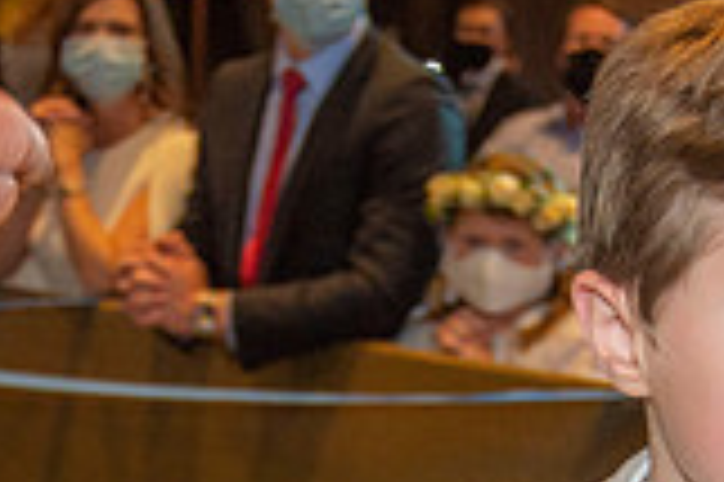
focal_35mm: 126
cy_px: 698
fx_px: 2531
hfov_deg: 16.3
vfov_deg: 10.5
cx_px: 396
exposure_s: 1/200
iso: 1600
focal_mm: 35
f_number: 5
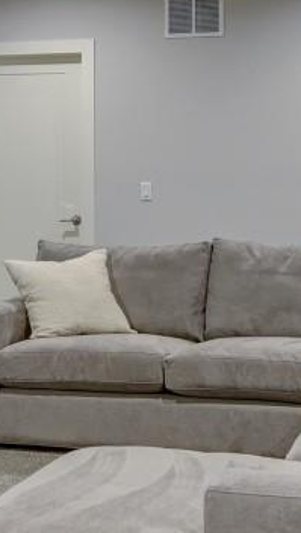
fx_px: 1615
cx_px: 150
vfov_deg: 18.7
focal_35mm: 114
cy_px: 168
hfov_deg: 10.6
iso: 400
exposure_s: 1/3.33
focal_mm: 24
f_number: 8
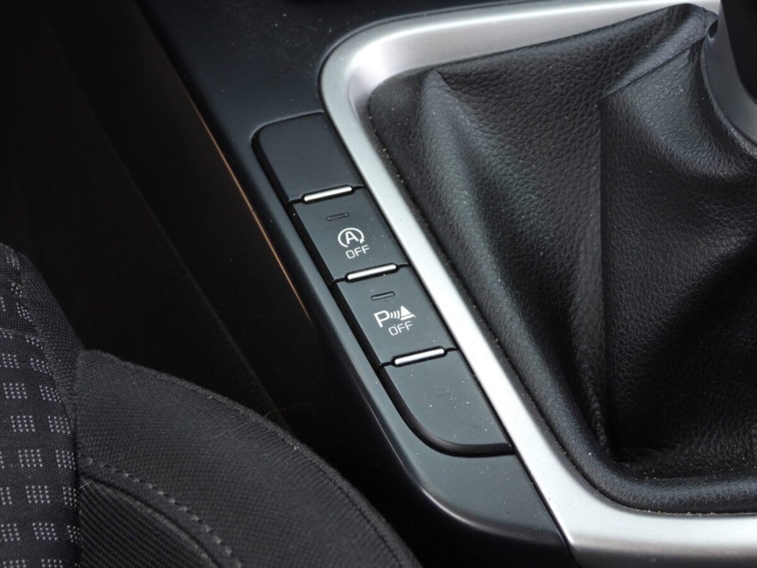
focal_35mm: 145
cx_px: 378
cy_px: 284
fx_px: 3171
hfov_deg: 13.6
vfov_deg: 10.2
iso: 180
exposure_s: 1/60
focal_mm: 26.1
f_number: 4
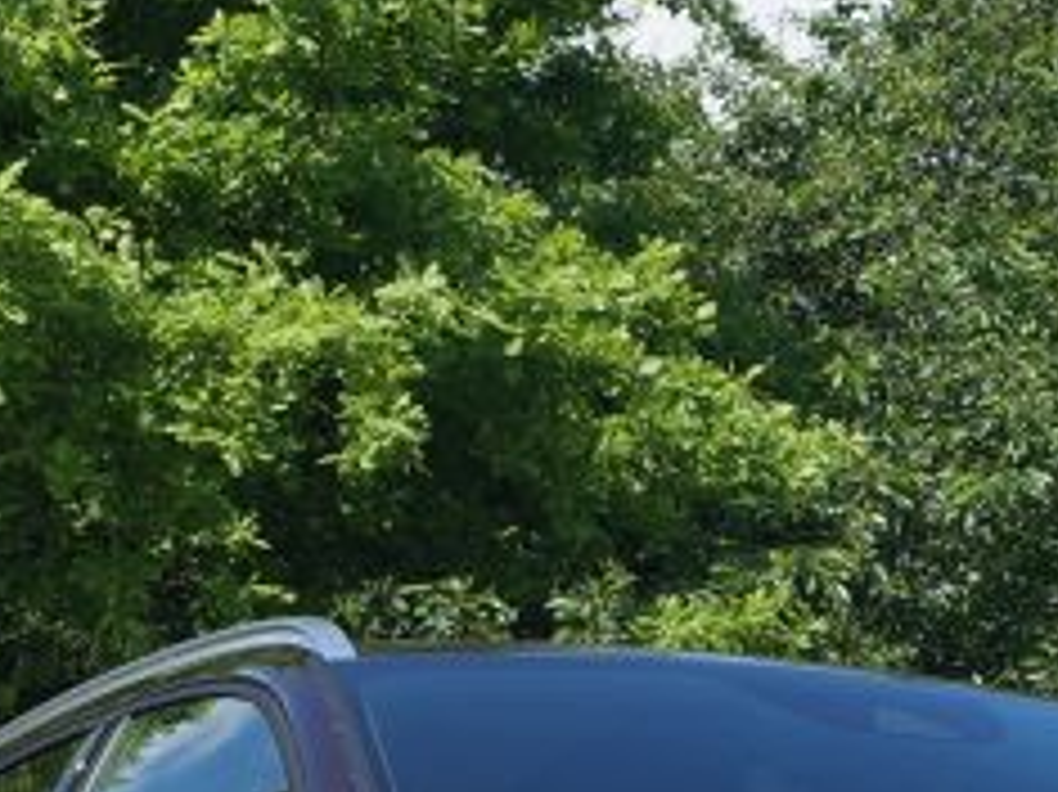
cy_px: 898
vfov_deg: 8.4
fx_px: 5377
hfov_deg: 11.2
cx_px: 936
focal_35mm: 176
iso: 100
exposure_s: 1/200
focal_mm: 28
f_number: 8
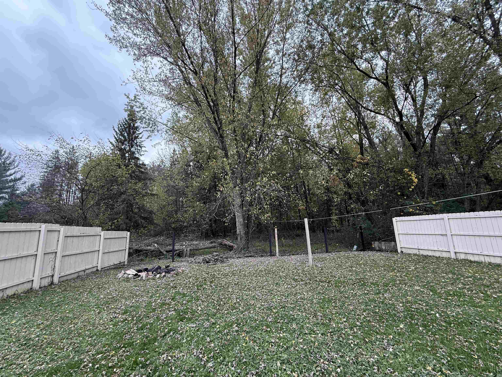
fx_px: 203
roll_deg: +1.8
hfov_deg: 102.1
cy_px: 188
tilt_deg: +11.1
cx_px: 251
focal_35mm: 14
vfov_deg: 85.7
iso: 64
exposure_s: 1/306
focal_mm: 2.22
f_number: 2.2
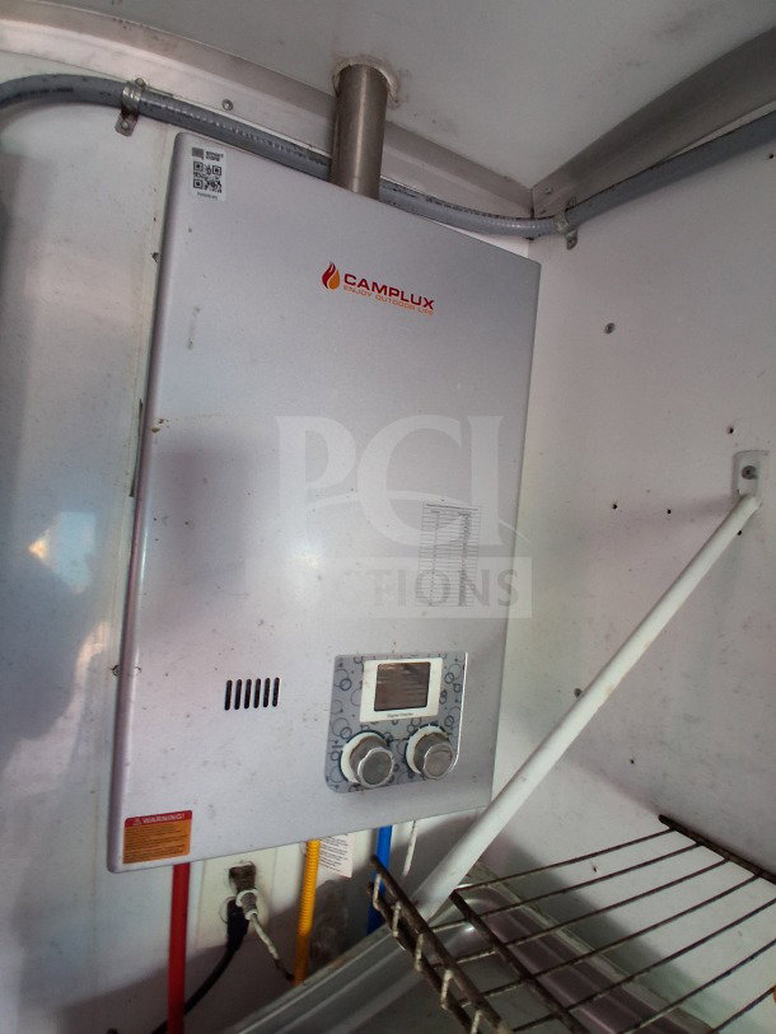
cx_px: 388
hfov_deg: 74.7
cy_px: 517
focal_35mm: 17
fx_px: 508
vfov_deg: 91.0
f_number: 2.2
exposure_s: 1/40
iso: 160
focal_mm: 1.4
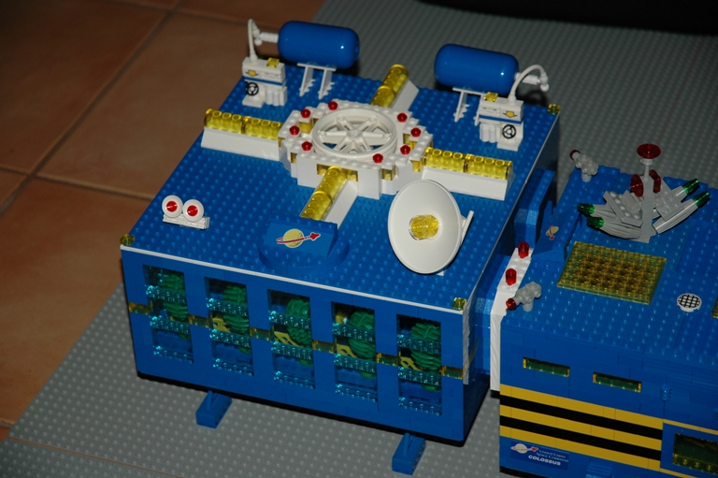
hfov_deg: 19.5
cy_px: 239
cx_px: 359
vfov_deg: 13.0
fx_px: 2093
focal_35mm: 105
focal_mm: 70
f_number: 4.5
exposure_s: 1/60
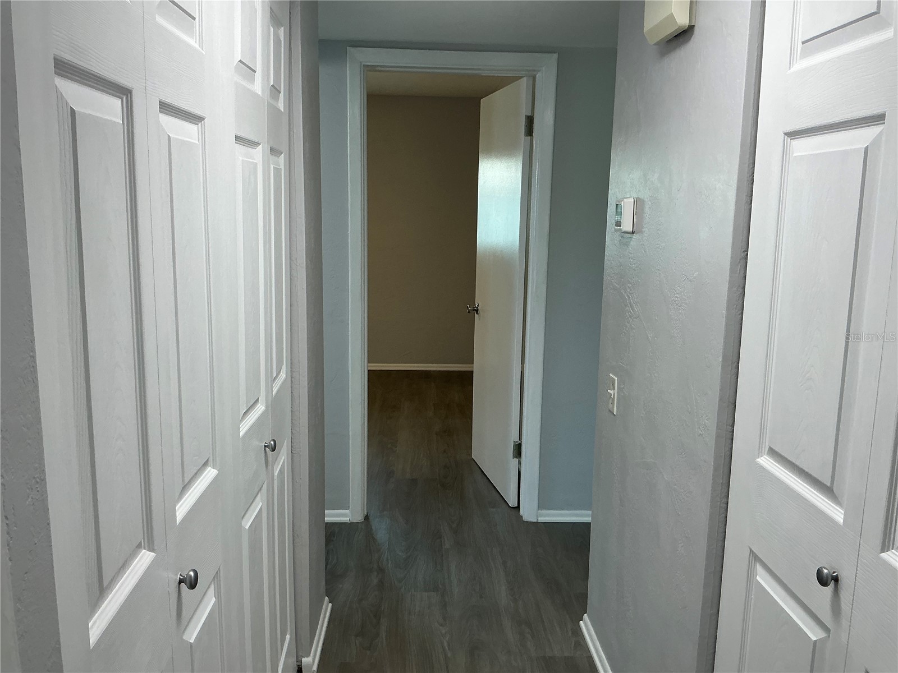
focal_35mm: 28
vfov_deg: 49.7
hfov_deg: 63.4
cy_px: 336
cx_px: 449
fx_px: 726
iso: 64
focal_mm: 3
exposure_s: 1/120
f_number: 1.8
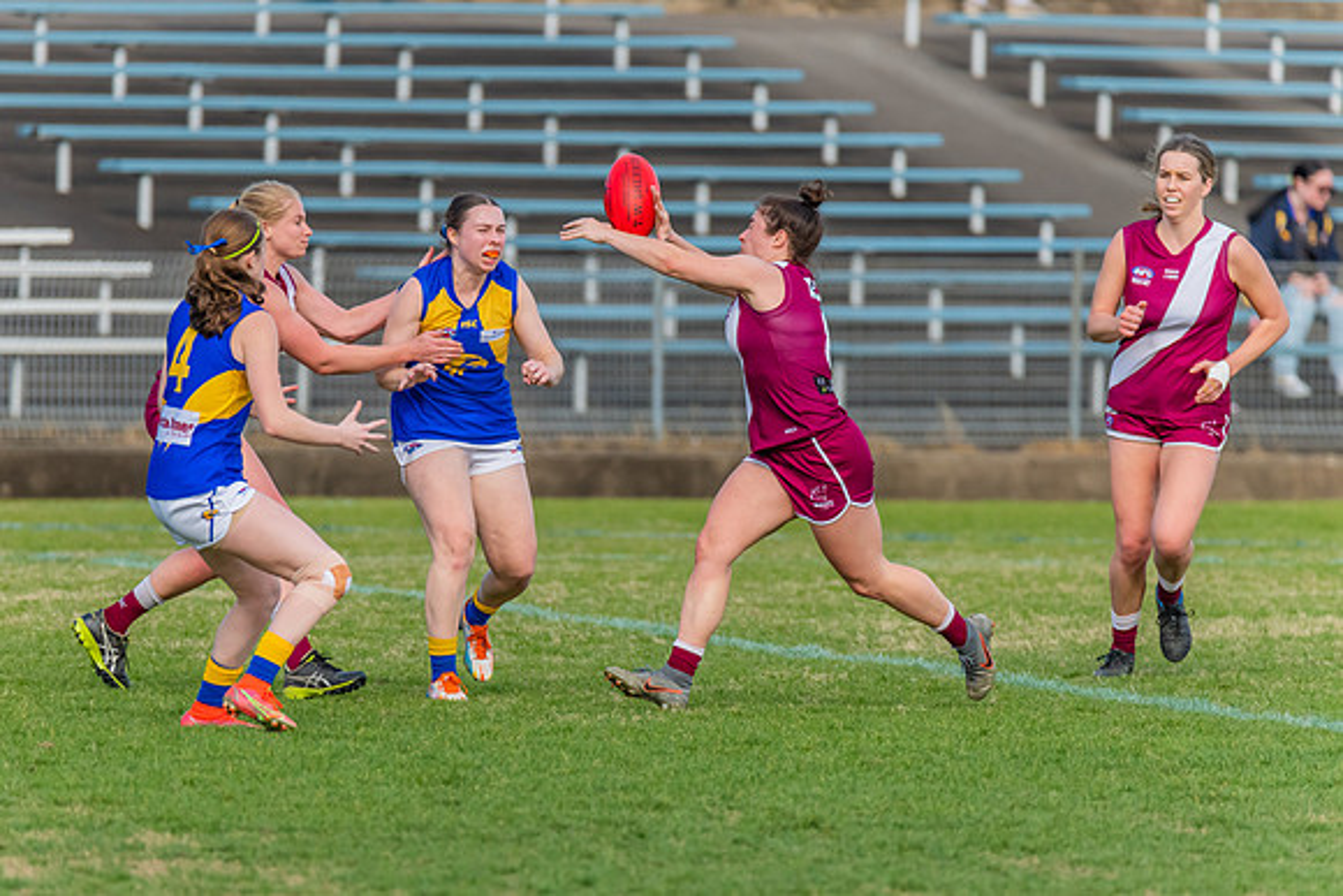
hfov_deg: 3.4
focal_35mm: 609
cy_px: 494
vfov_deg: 2.3
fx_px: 22716
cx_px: 617
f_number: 6.3
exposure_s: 1/1600
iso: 1400
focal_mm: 500
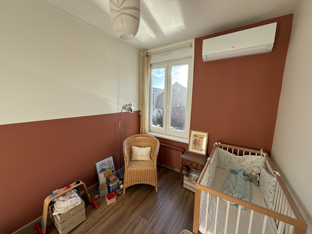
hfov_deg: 102.1
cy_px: 117
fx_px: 126
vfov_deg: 85.7
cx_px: 156
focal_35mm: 14
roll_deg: -1.0
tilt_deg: -7.8
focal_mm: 2.22
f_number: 2.2
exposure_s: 1/181
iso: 50
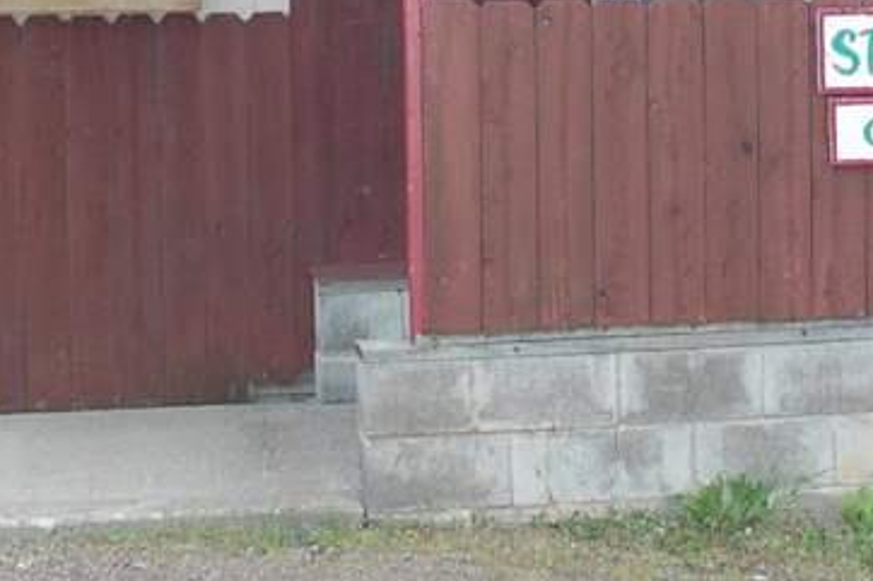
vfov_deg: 12.4
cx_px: 572
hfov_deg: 19.2
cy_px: -221
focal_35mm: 106
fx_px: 2569
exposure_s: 1/500
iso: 360
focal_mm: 20
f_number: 5.6
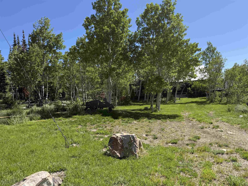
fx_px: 172
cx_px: 124
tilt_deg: -1.8
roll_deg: +2.7
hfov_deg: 71.6
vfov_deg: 56.8
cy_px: 93
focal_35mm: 24
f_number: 1.78
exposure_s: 1/3425
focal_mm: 6.76
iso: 100
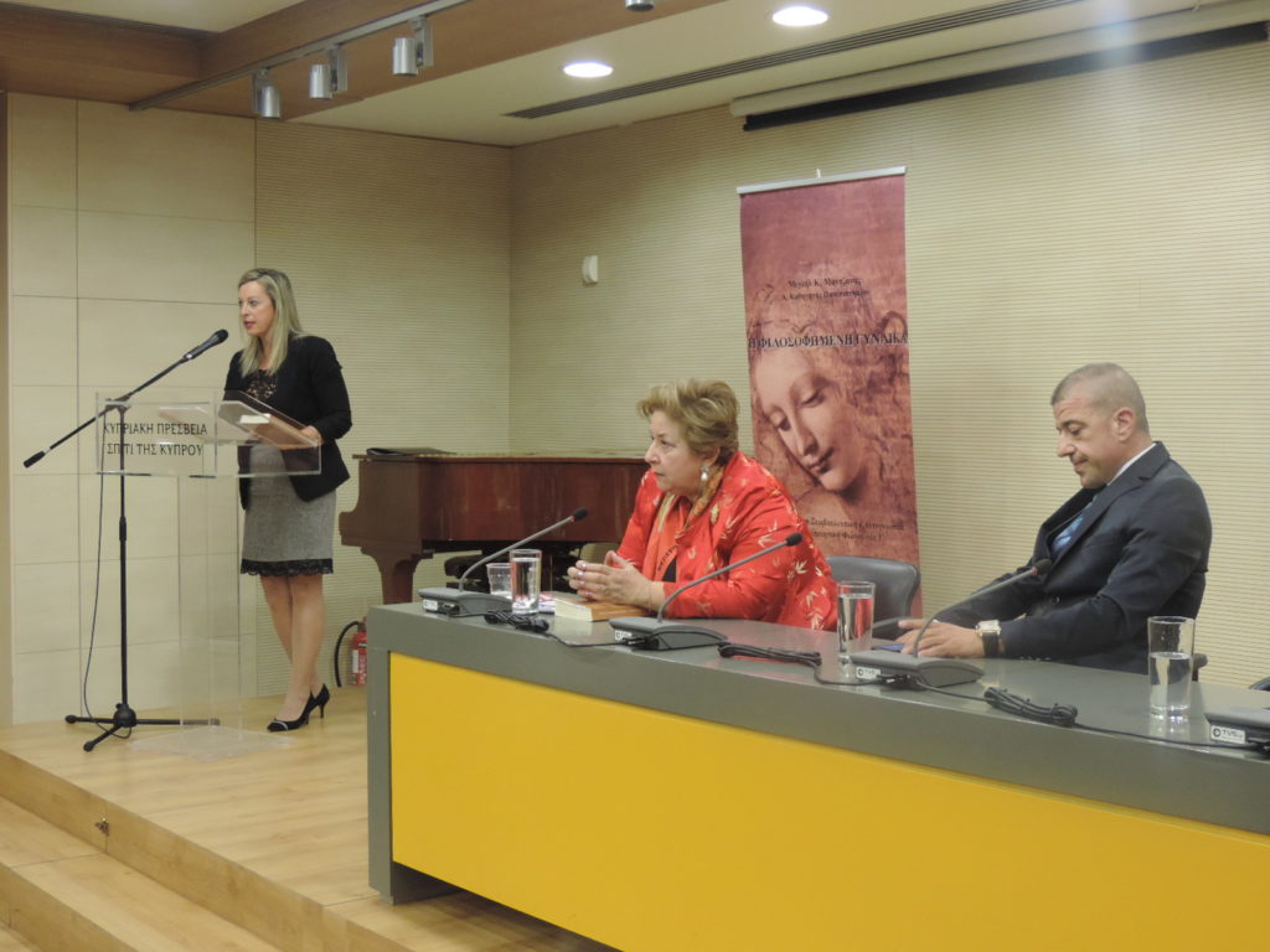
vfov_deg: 30.9
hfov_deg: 40.4
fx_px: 1724
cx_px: 635
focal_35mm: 47
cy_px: 476
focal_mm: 8.3
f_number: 3.5
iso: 400
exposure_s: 1/20
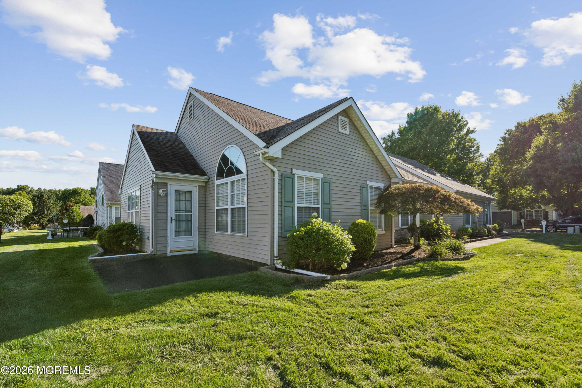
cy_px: 194
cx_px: 291
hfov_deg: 100.4
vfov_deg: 77.3
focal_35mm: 15
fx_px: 242
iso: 1250
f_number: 7.1
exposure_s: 1/2500
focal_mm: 15
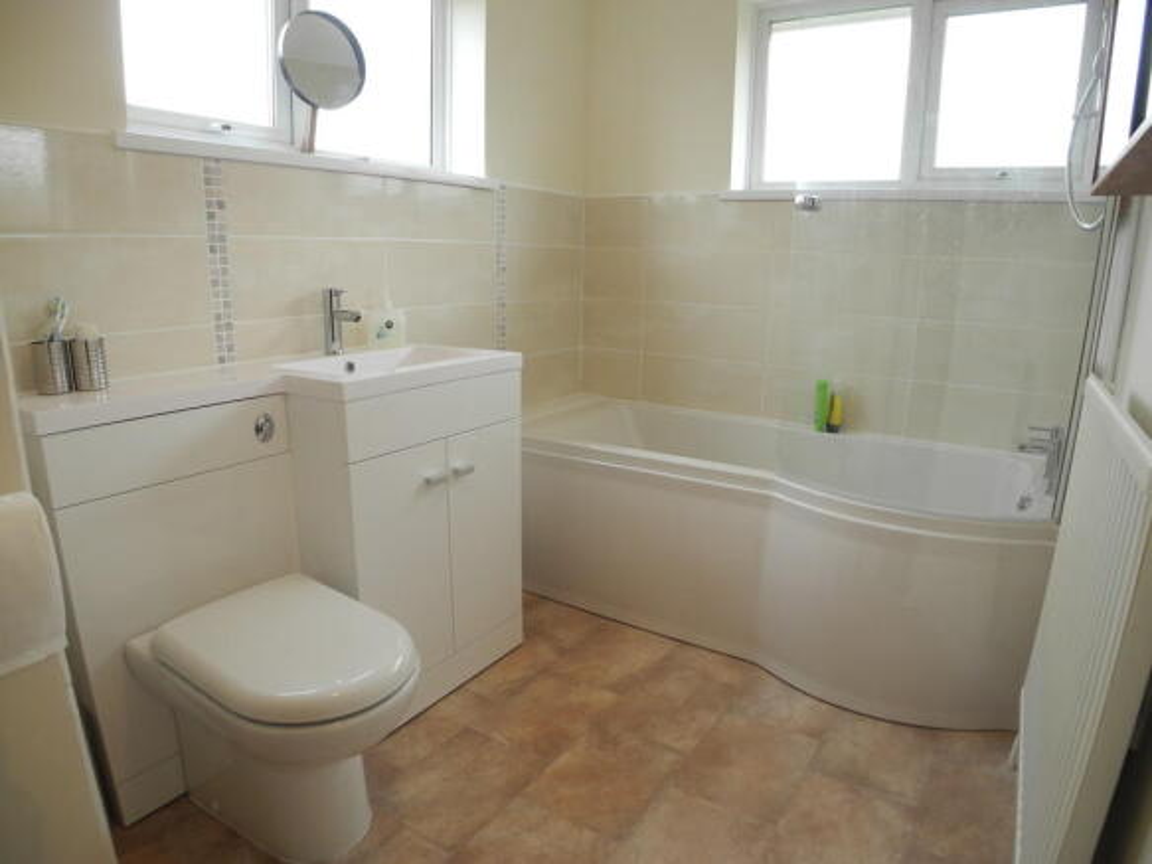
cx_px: 576
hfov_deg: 63.5
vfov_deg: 49.7
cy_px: 432
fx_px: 932
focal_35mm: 28
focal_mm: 6
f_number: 2.8
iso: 124
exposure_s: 1/30
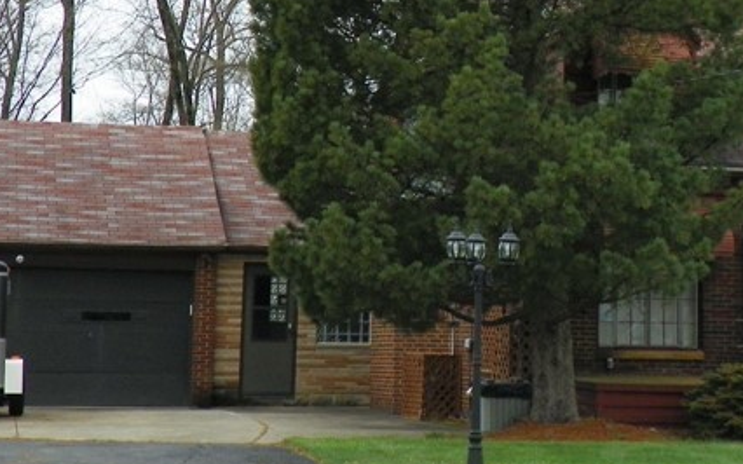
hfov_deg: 20.3
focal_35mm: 102
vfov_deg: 12.7
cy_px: 42
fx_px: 2065
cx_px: 537
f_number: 3.5
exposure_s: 1/250
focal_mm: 7.1
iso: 64
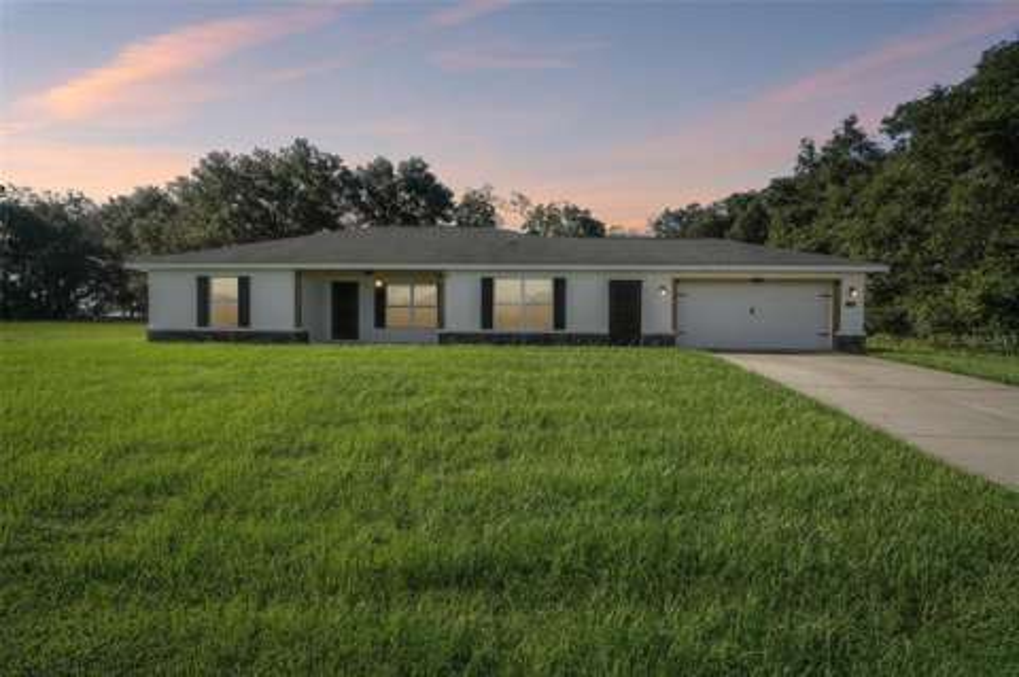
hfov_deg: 96.8
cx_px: 510
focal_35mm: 16
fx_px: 452
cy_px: 338
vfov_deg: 73.6
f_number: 8
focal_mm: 16
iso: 50
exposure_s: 1/90
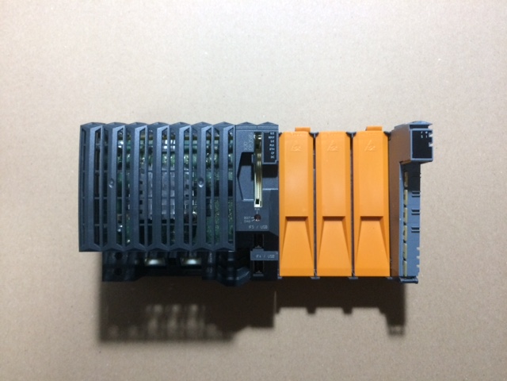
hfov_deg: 61.7
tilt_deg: -88.7
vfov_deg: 48.2
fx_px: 425
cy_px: 190
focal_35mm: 29
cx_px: 254
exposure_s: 1/33
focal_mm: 4.15
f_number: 2.2
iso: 250
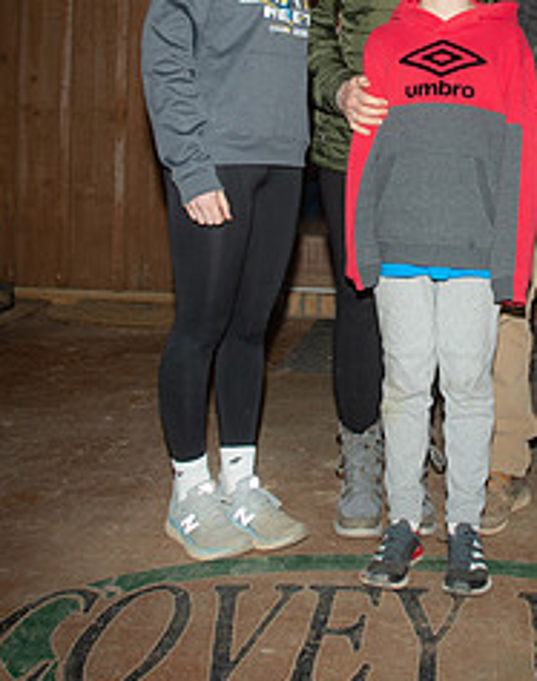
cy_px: 119
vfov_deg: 34.3
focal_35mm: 53
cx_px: 437
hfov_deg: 27.8
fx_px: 1062
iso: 500
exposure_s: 1/200
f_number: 3.5
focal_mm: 17
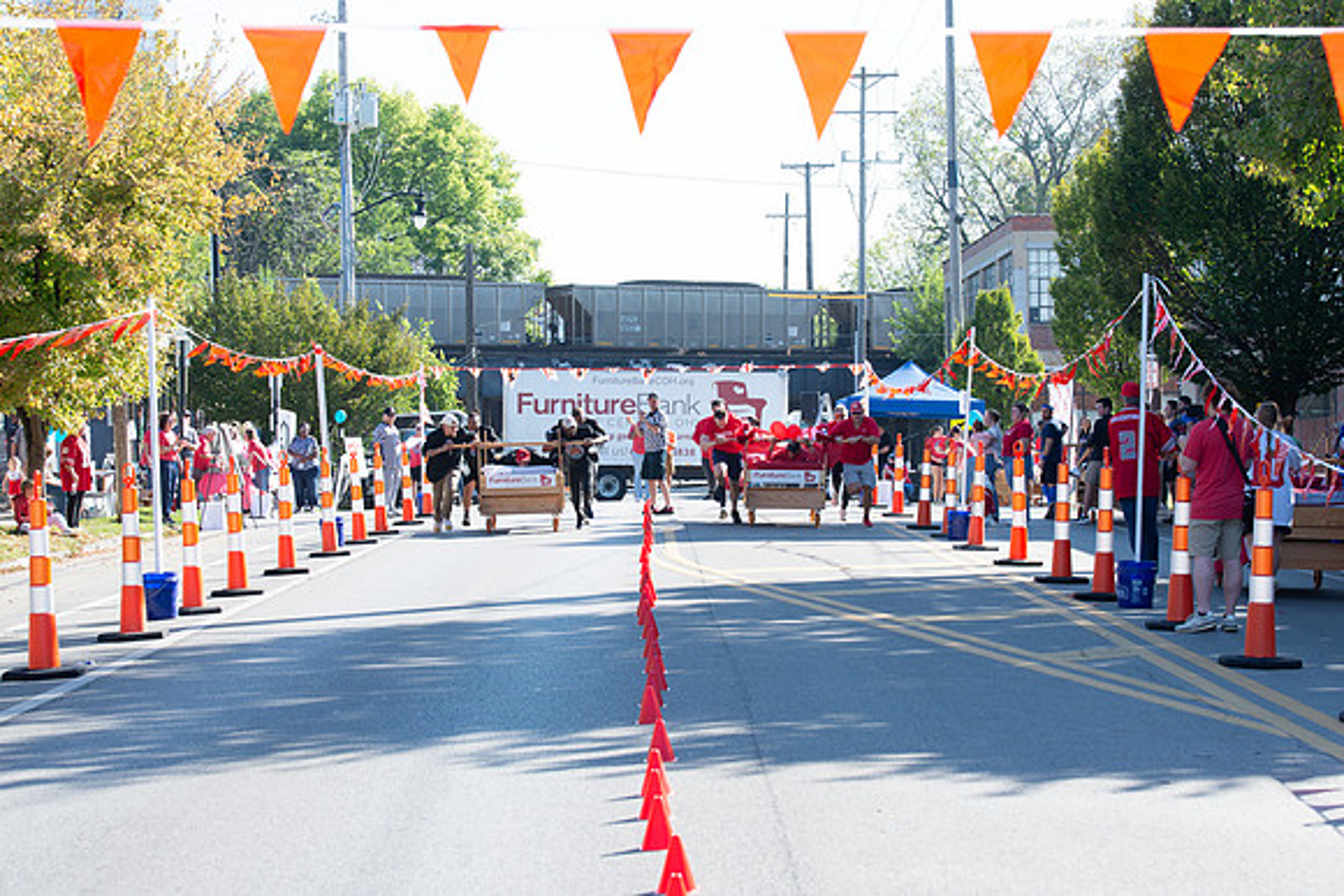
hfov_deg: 23.9
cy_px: 448
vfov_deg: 16.1
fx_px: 3174
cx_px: 672
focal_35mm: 85
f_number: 7.1
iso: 200
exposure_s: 1/250
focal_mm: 85
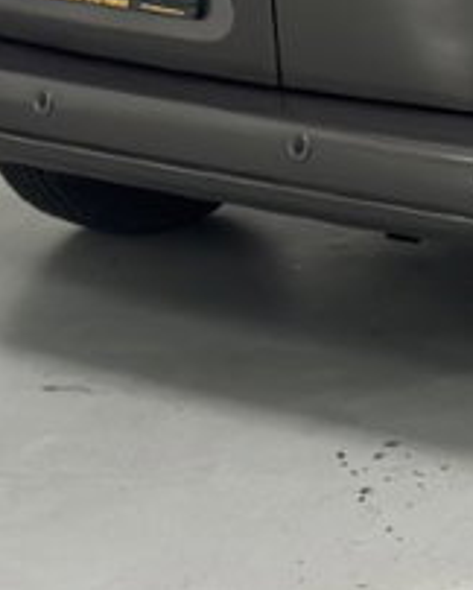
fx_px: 3075
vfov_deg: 10.7
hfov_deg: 8.6
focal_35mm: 176
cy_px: -219
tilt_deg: -7.1
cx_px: 710
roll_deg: +0.5
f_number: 1.78
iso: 320
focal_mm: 6.86
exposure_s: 1/33
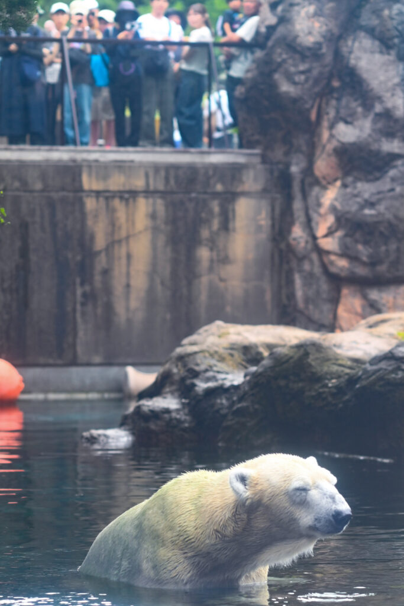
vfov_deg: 13.1
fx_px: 2642
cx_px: 202
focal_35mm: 157
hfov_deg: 8.7
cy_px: 303
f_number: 2.5
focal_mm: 105
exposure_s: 1/160
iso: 220
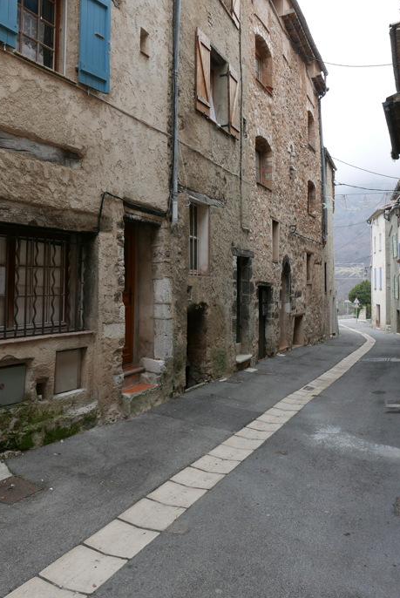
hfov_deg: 46.4
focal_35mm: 28
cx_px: 170
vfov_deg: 65.0
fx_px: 465
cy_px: 250
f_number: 4
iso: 200
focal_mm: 10.9
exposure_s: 1/125
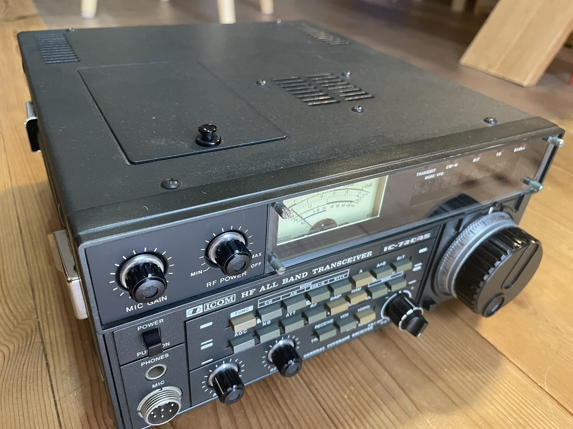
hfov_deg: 67.3
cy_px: 214
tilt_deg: -34.1
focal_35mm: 26
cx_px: 286
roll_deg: -4.7
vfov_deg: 53.1
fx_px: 430
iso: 400
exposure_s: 1/50
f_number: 1.6
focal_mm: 4.2
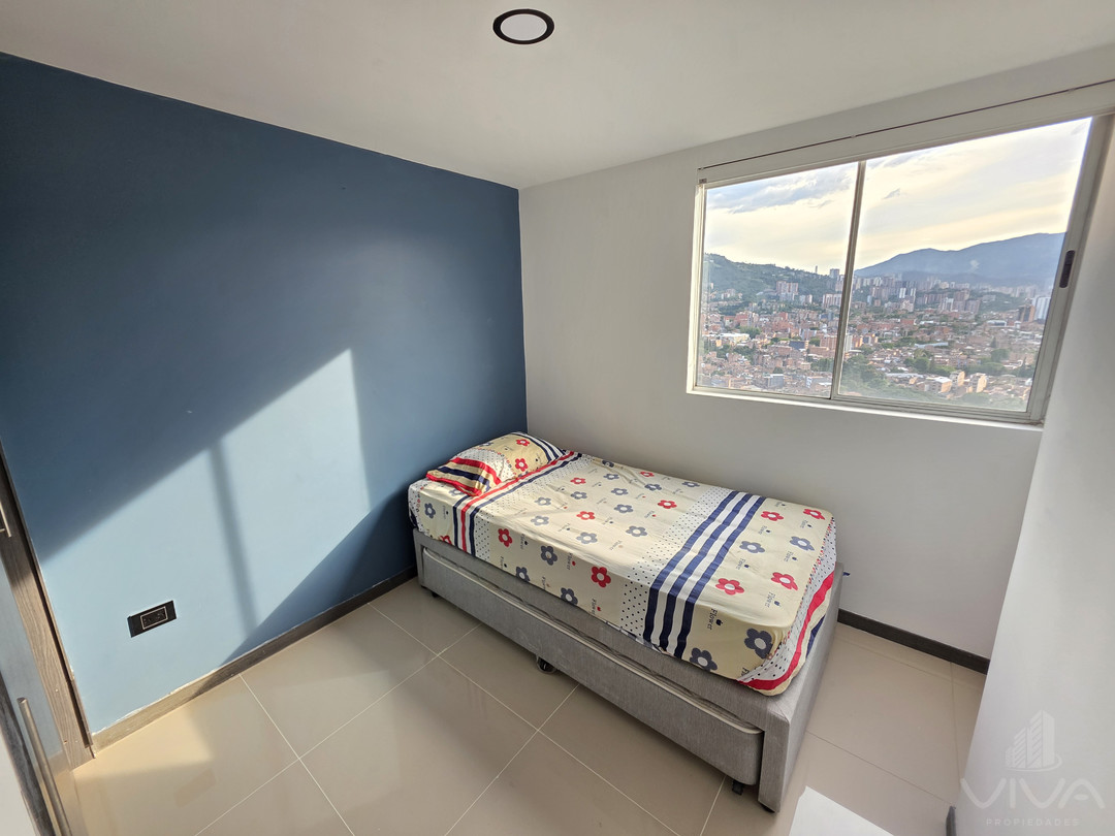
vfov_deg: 89.9
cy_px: 418
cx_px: 558
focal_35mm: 13
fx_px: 419
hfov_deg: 106.2
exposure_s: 1/120
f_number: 1.9
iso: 100
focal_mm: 2.2
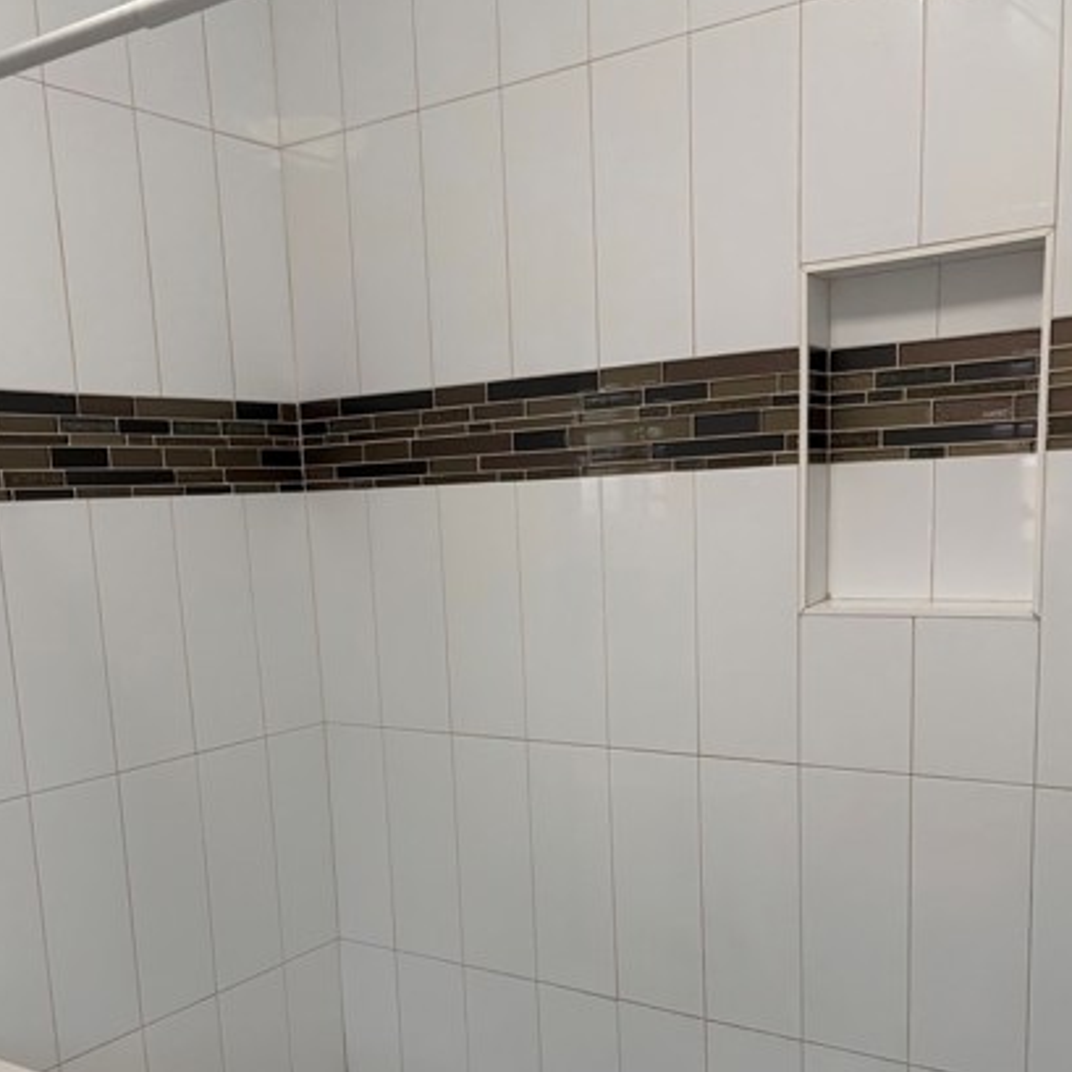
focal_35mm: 36
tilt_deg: -9.1
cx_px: 488
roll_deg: +3.3
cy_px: 739
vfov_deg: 45.2
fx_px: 1261
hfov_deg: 46.0
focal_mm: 5.96
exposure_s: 1/60
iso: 200
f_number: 1.6
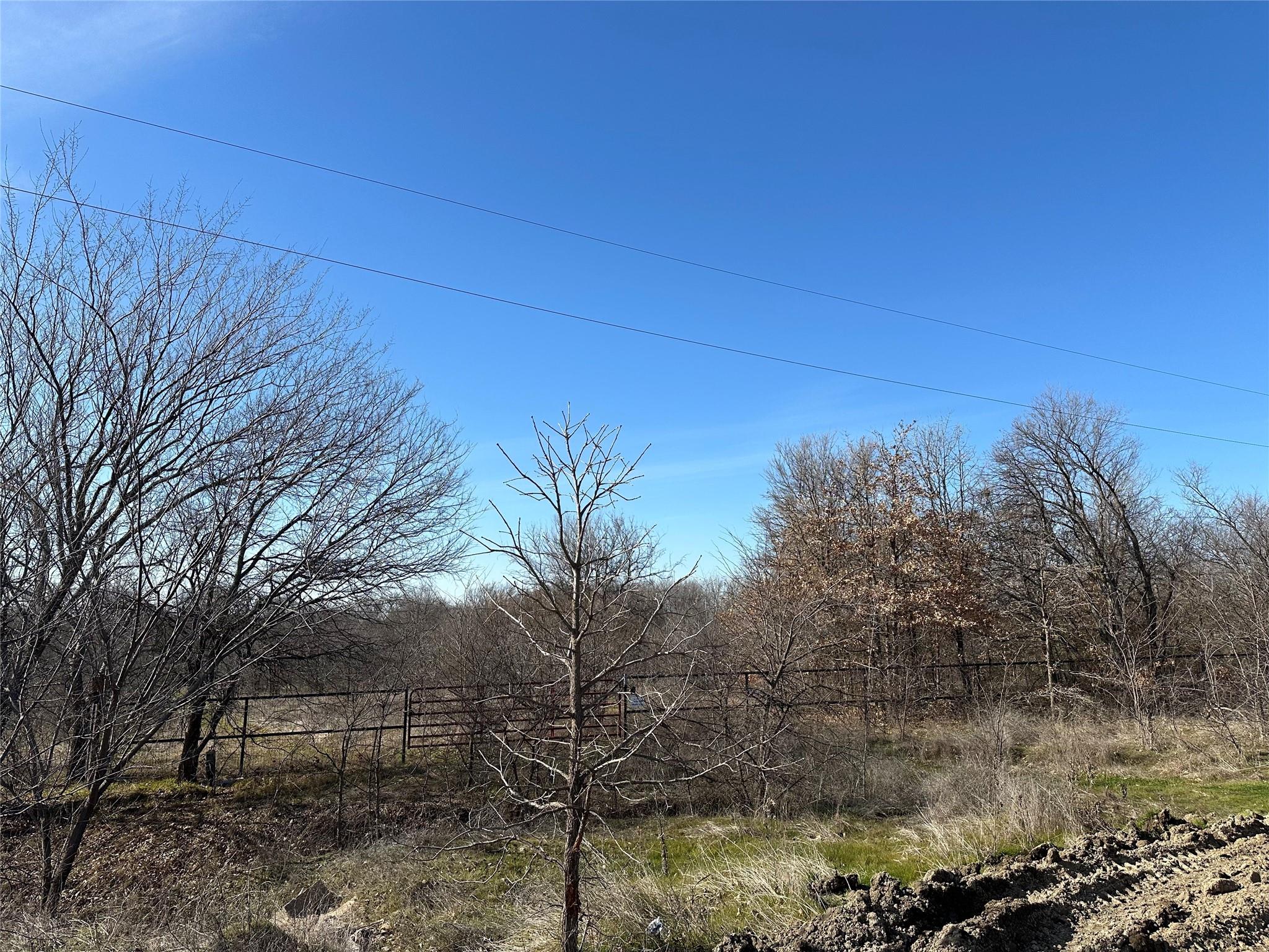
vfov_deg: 56.8
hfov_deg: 71.6
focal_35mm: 24
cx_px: 634
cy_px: 476
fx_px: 880
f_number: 1.78
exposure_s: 1/4184
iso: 80
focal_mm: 6.86
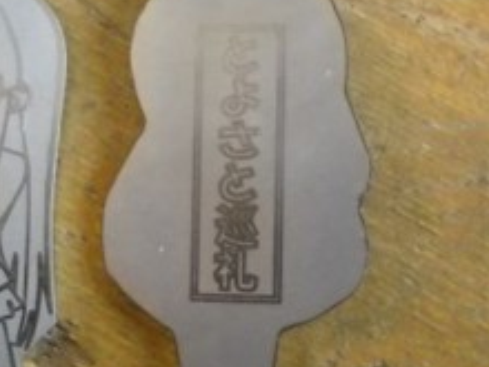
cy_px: 93
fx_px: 1187
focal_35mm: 84
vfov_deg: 17.5
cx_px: 140
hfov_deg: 23.1
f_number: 3.1
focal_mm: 6.72
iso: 800
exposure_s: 1/154
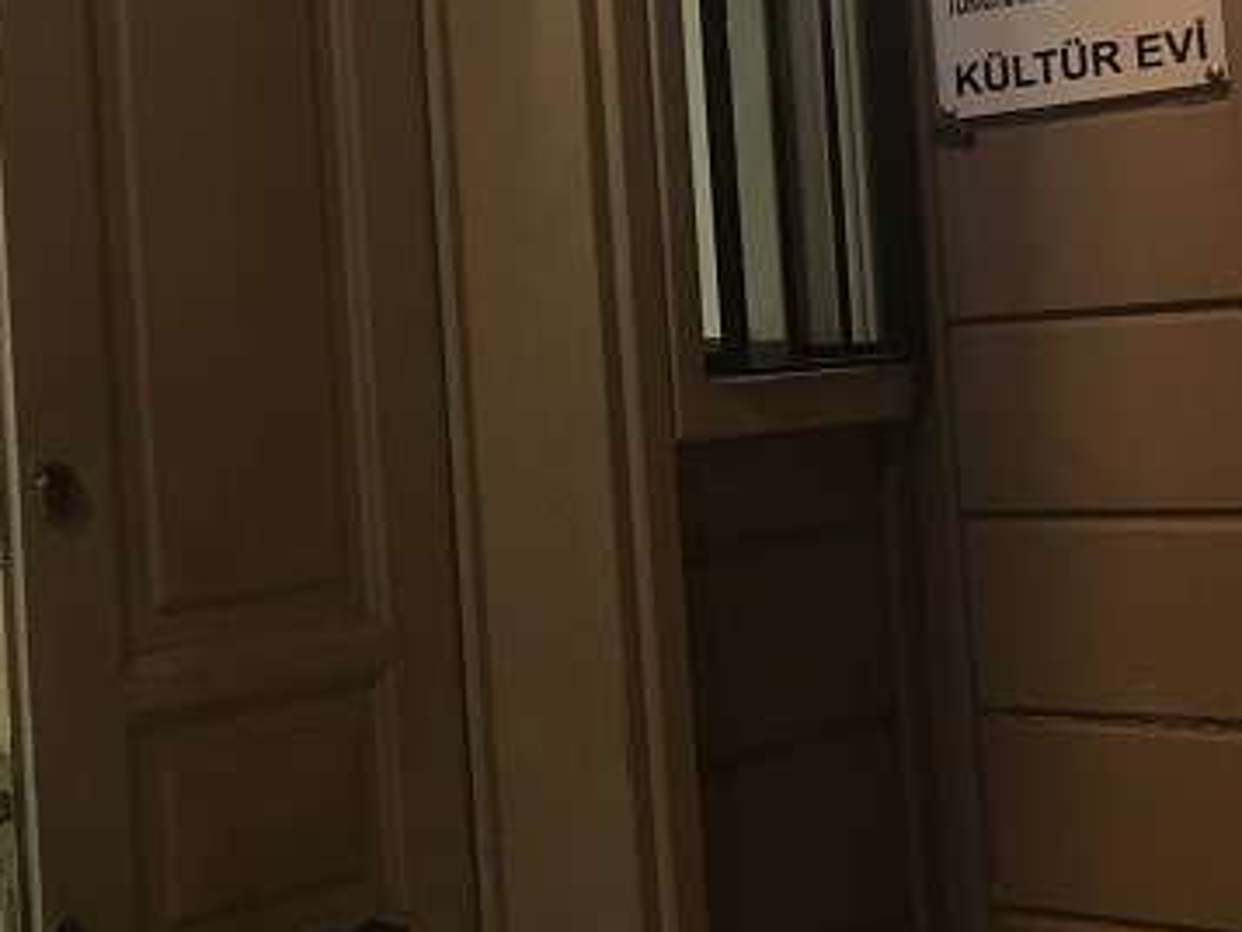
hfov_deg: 29.2
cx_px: 264
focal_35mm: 65
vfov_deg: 22.4
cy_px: 257
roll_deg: +2.6
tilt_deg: +1.5
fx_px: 2333
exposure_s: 1/17
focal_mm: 4.15
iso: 200
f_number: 2.2
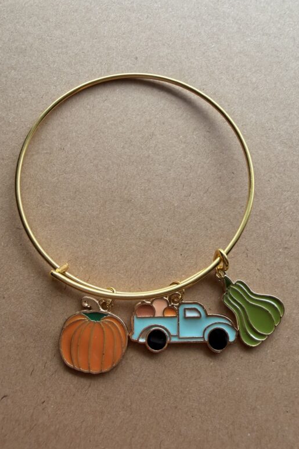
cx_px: 160
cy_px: 219
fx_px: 349
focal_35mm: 28
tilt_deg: -73.5
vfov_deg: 65.5
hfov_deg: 46.3
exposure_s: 1/60
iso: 160
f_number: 2.2
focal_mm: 2.22
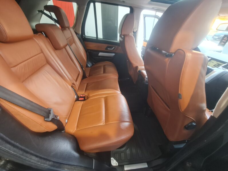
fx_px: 86
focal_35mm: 13
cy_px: 86
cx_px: 114
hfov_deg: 106.2
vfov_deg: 89.9
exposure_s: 1/33
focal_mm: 2.2
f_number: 2.2
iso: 320
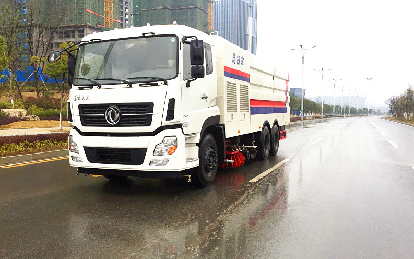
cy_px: 124
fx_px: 350
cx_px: 208
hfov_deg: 61.2
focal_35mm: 31
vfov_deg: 40.6
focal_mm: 4.15
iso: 32
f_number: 2.2
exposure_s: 1/1099
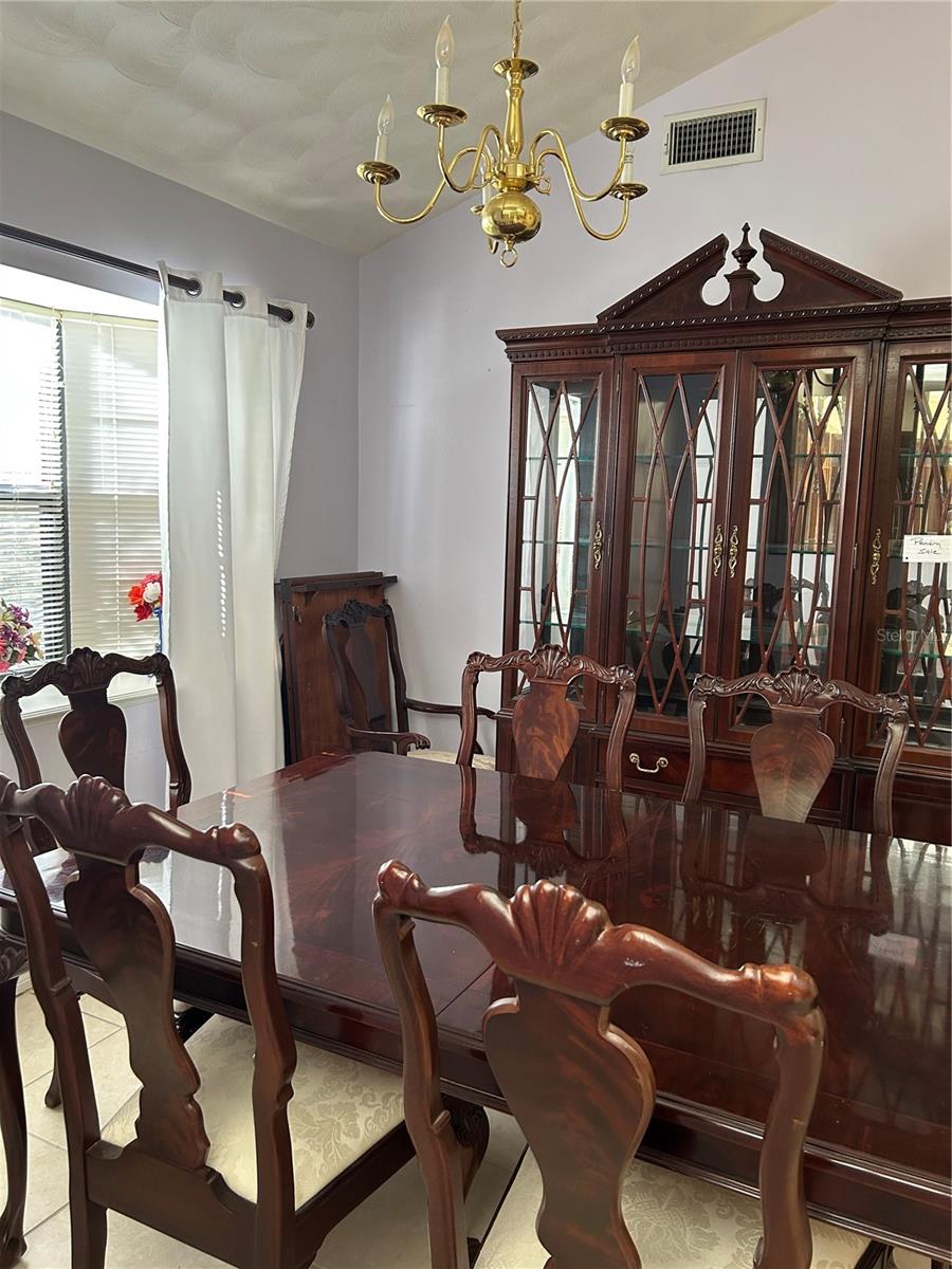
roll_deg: -2.1
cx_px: 476
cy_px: 634
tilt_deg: -8.2
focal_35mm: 26
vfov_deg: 67.3
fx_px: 953
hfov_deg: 53.1
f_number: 1.5
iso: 160
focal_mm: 5.7
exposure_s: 1/60
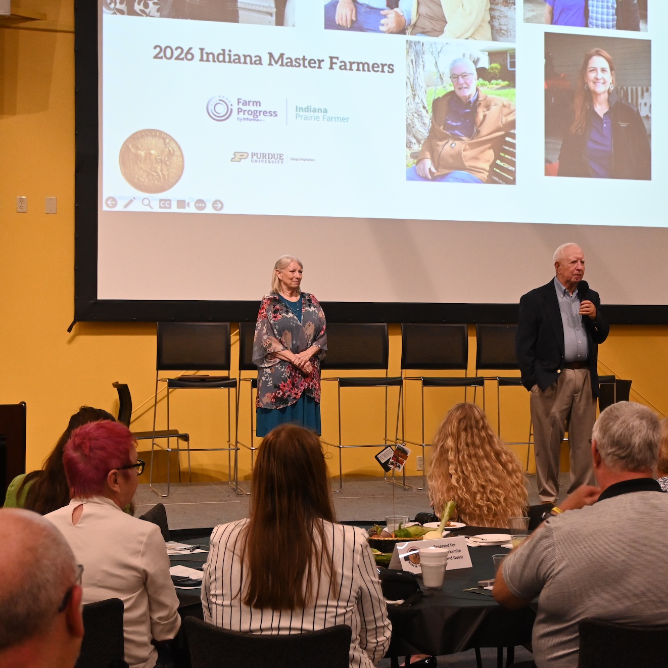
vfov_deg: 27.0
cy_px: 335
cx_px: 470
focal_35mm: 64
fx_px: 1389
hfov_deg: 26.8
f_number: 5
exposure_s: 1/125
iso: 2500
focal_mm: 33
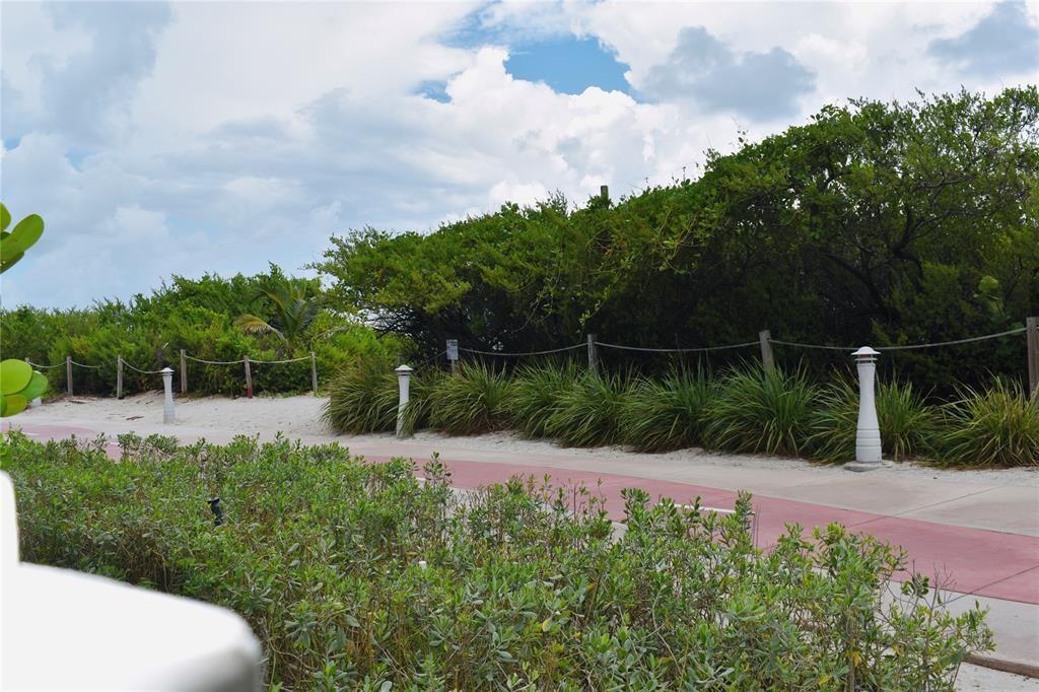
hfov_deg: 47.9
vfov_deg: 33.0
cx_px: 520
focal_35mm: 40
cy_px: 346
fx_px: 1168
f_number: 9
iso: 100
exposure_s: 1/200
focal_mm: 27
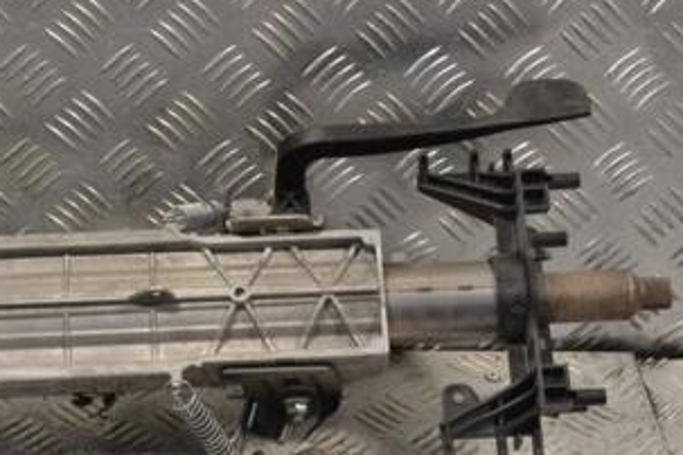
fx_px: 1802
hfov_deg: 21.2
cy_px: 241
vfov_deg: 14.4
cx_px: 124
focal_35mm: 95
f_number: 8
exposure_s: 1/250
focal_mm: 32
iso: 3200
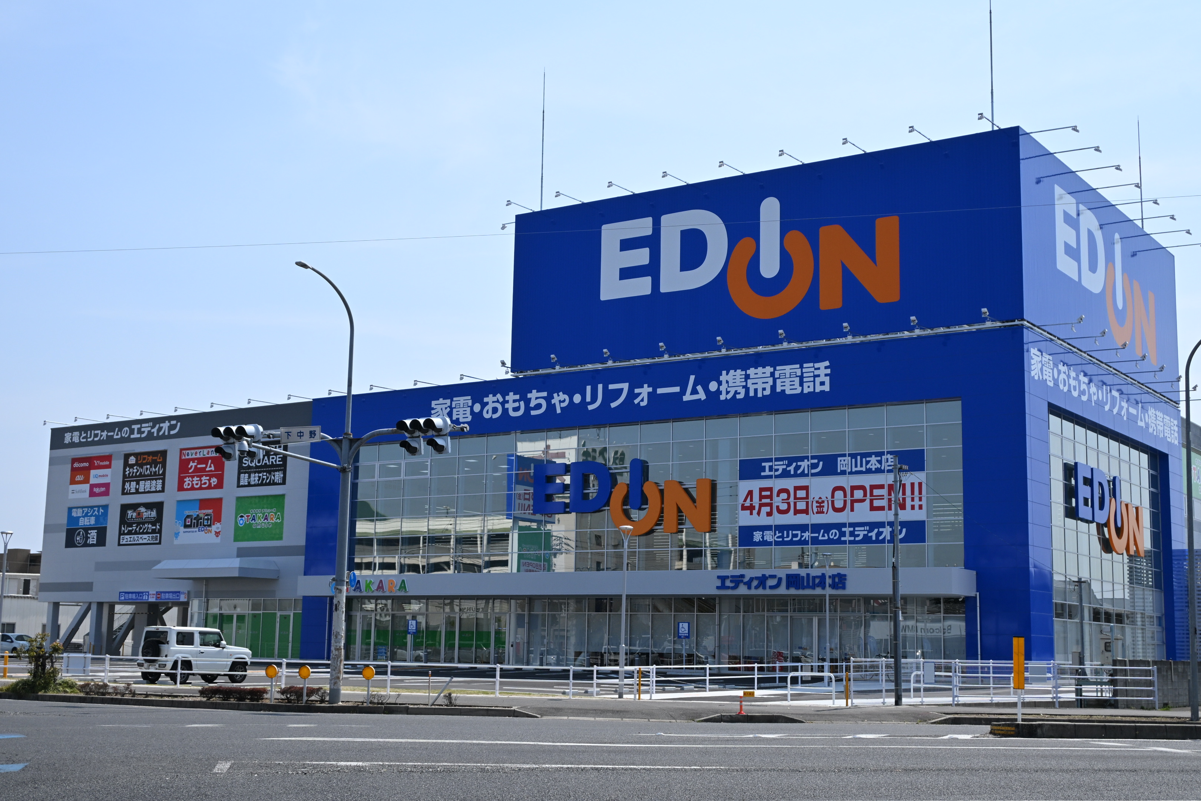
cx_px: 600
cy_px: 400
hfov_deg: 43.6
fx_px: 1501
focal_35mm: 45
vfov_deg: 29.9
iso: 200
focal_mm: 30
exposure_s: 1/800
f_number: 8
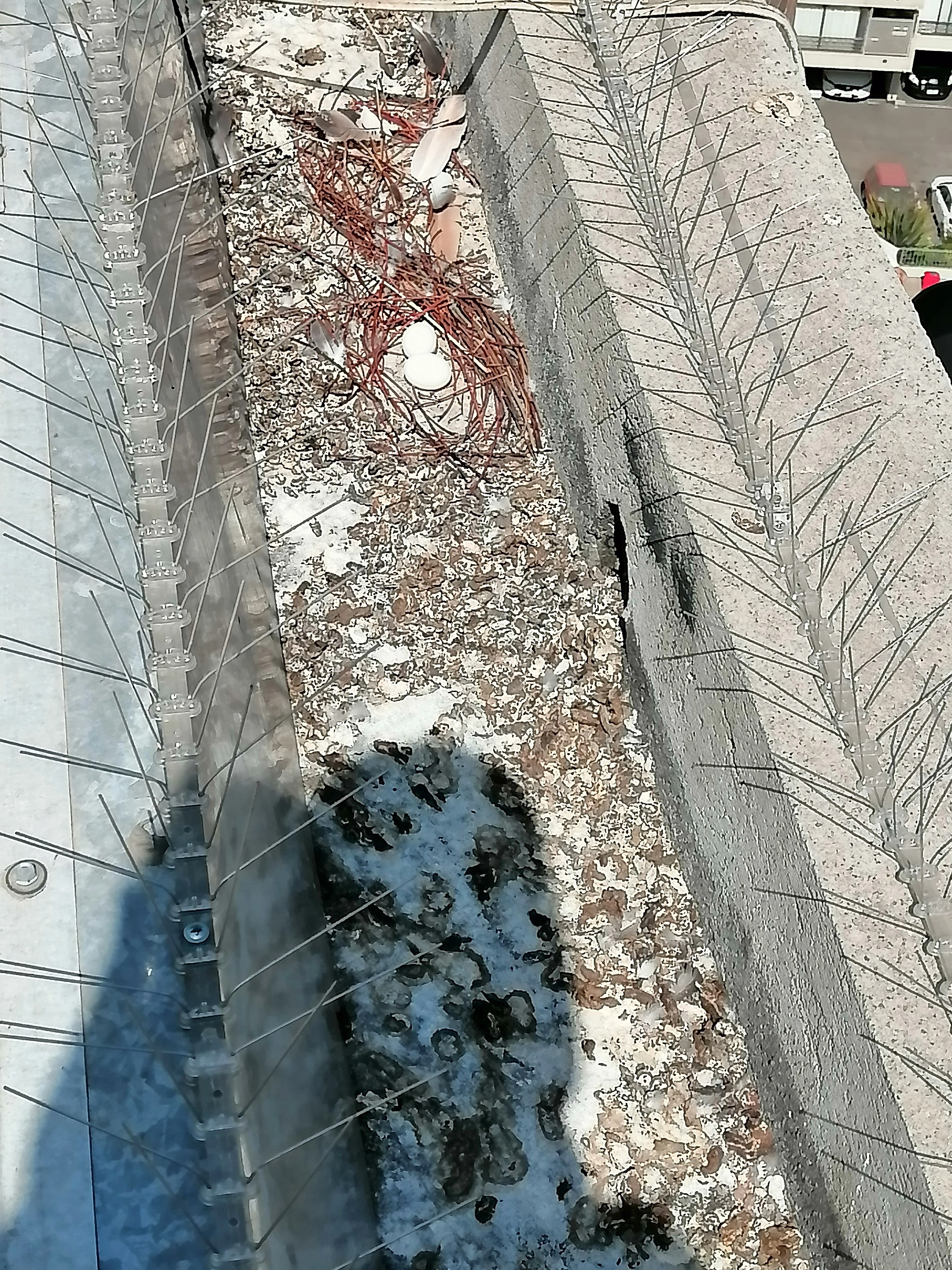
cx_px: 476
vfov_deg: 31.2
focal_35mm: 62
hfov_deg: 23.7
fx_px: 2273
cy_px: 635
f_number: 1.8
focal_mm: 3.95
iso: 50
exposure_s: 1/1980
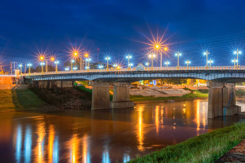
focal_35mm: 41
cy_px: 82
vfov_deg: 32.6
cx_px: 162
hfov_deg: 46.7
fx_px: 279
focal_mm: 29
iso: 100
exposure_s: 45
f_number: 16
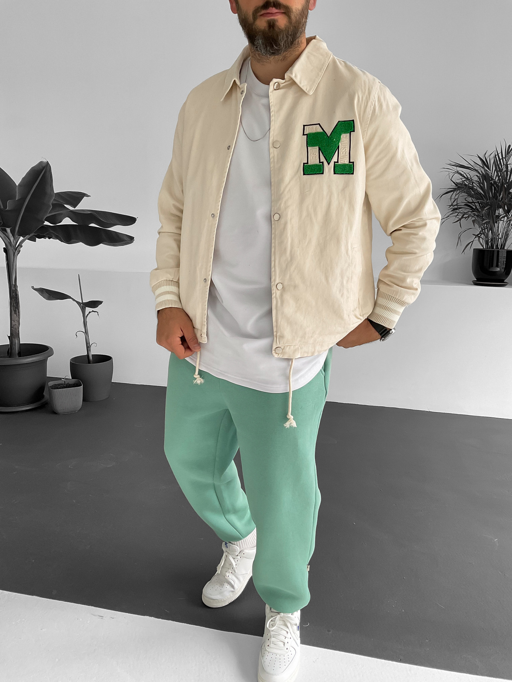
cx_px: 256
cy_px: 341
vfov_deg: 61.7
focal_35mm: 29
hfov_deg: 48.2
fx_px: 572
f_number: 1.8
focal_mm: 3
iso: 64
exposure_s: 1/120
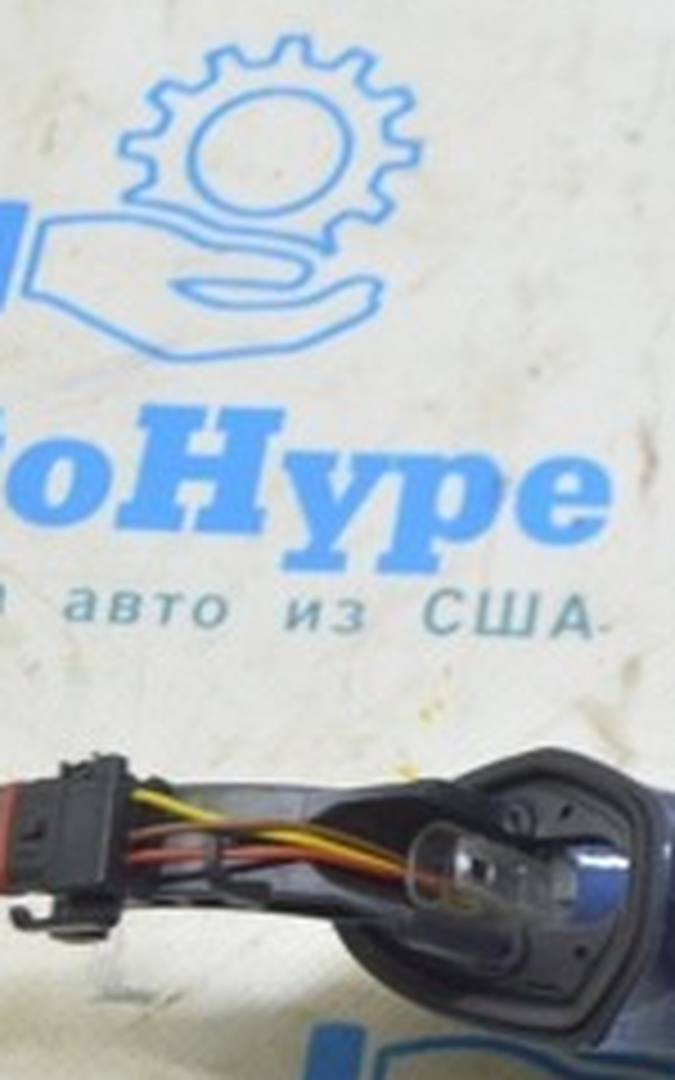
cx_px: 922
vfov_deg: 18.2
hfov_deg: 11.2
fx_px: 3355
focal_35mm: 114
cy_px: 713
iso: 400
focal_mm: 28
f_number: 5.6
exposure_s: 1/20
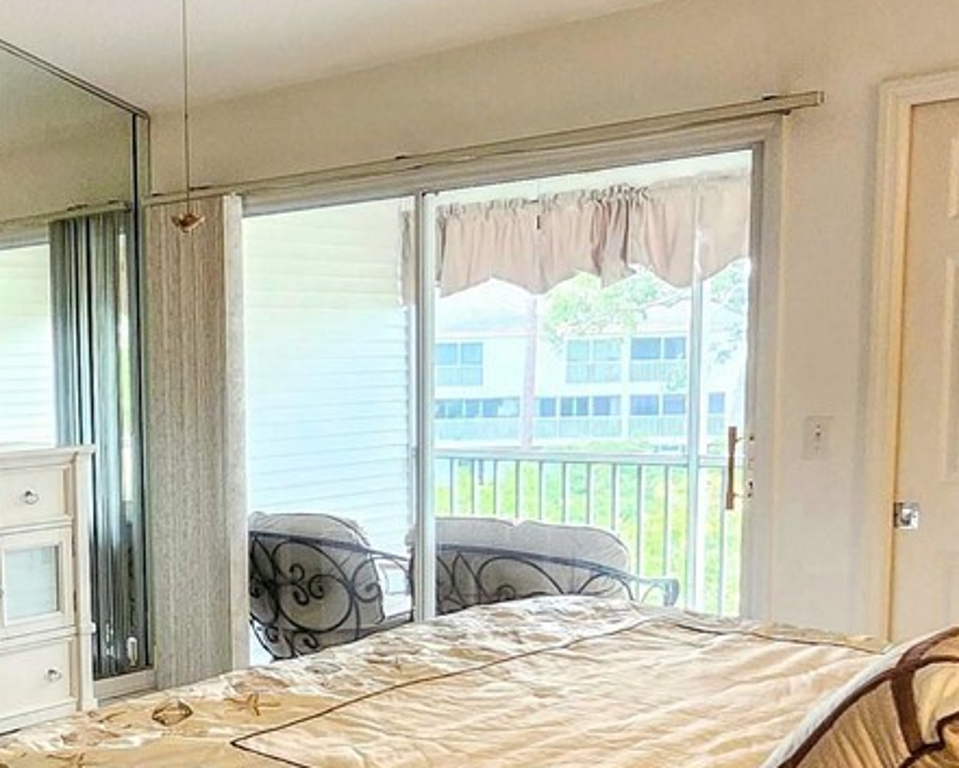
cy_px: 542
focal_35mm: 46
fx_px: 1306
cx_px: 148
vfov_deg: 32.3
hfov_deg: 38.3
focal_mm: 1.74
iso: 160
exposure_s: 1/60
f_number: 2.2
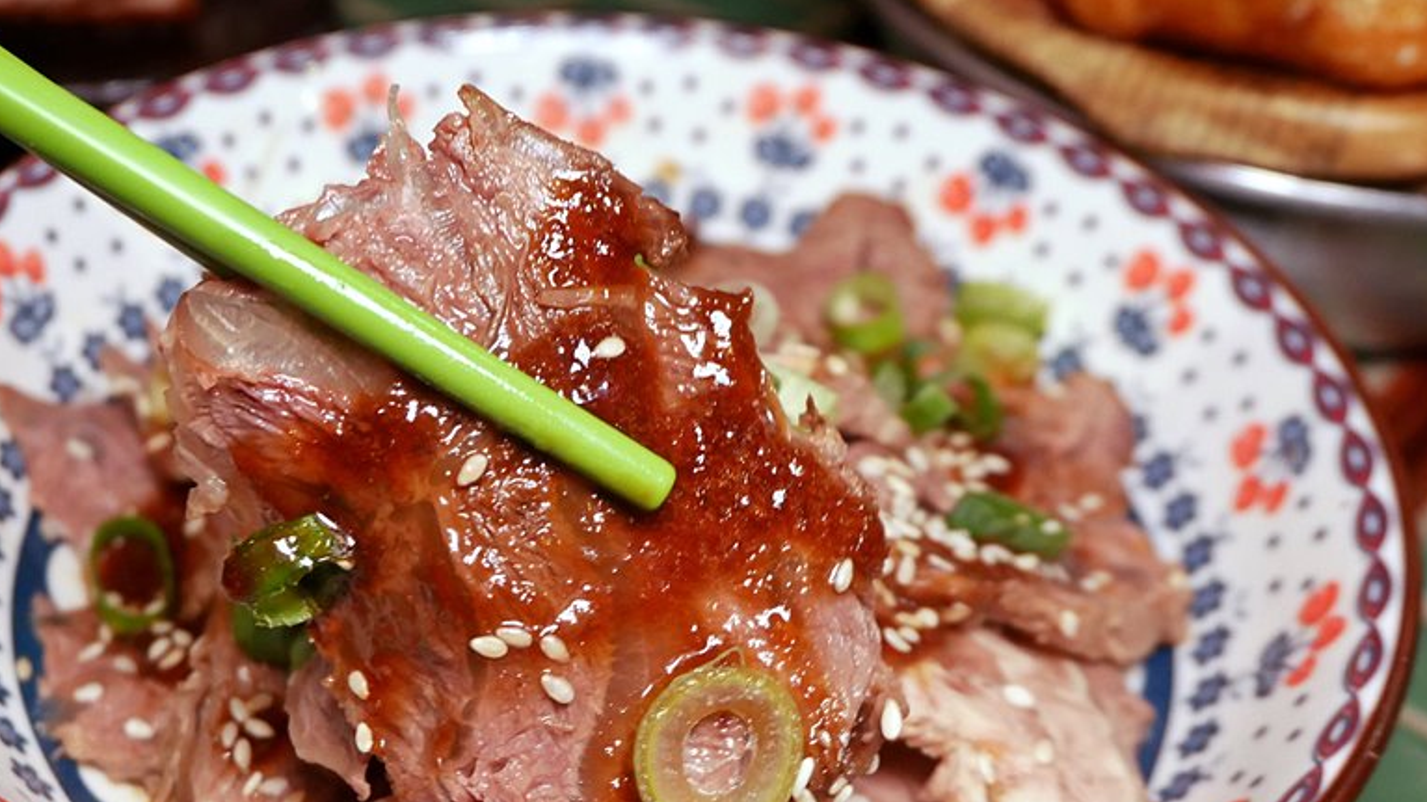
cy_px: 446
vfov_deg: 22.2
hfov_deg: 38.3
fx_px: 2043
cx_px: 560
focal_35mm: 54
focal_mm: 19
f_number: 4.3
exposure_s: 1/60
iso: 1250
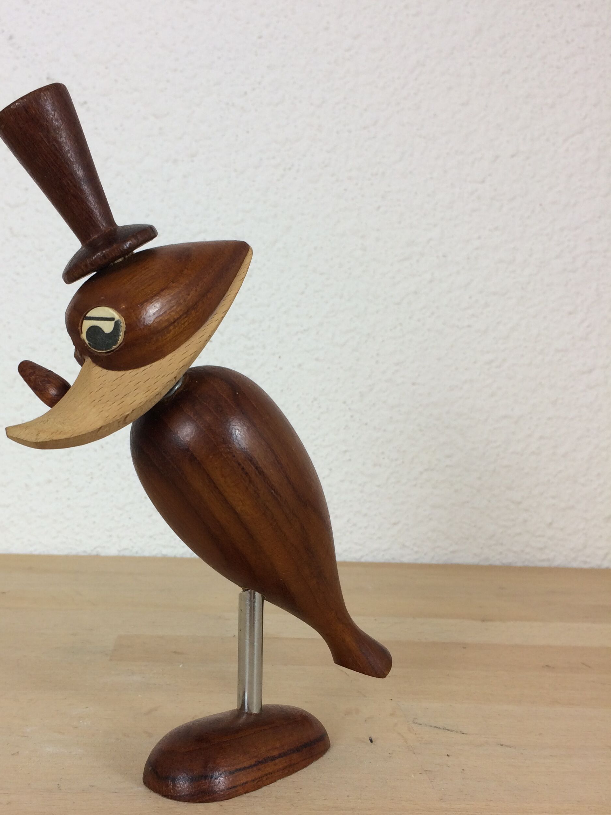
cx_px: 211
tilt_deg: -4.8
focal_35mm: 38
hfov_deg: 37.4
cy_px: 455
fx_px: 894
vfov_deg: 48.9
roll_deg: -0.3
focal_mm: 4.15
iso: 32
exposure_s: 1/33
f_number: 2.2
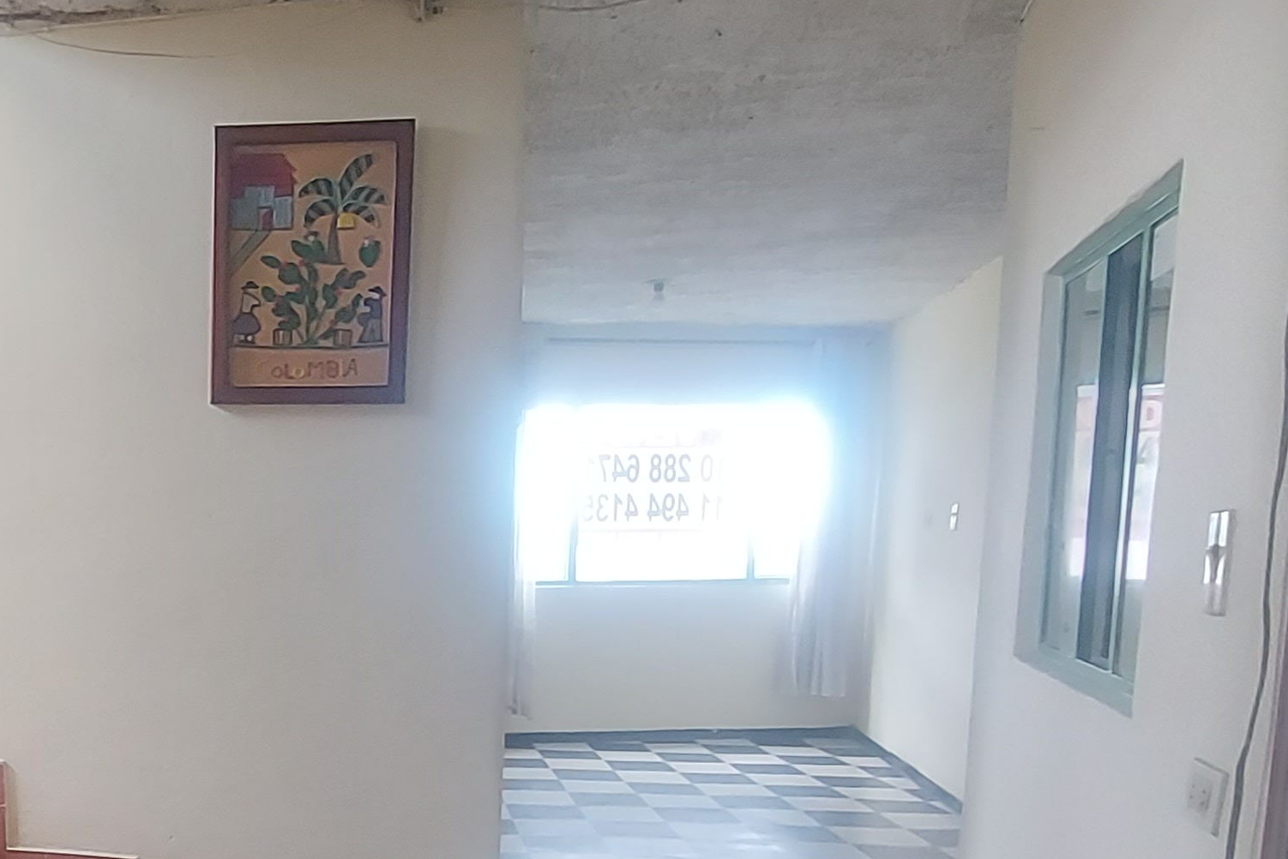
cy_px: 767
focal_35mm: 36
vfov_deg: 34.9
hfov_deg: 47.9
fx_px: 1288
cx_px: 140
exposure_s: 1/30
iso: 320
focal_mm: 1.74
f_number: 2.2
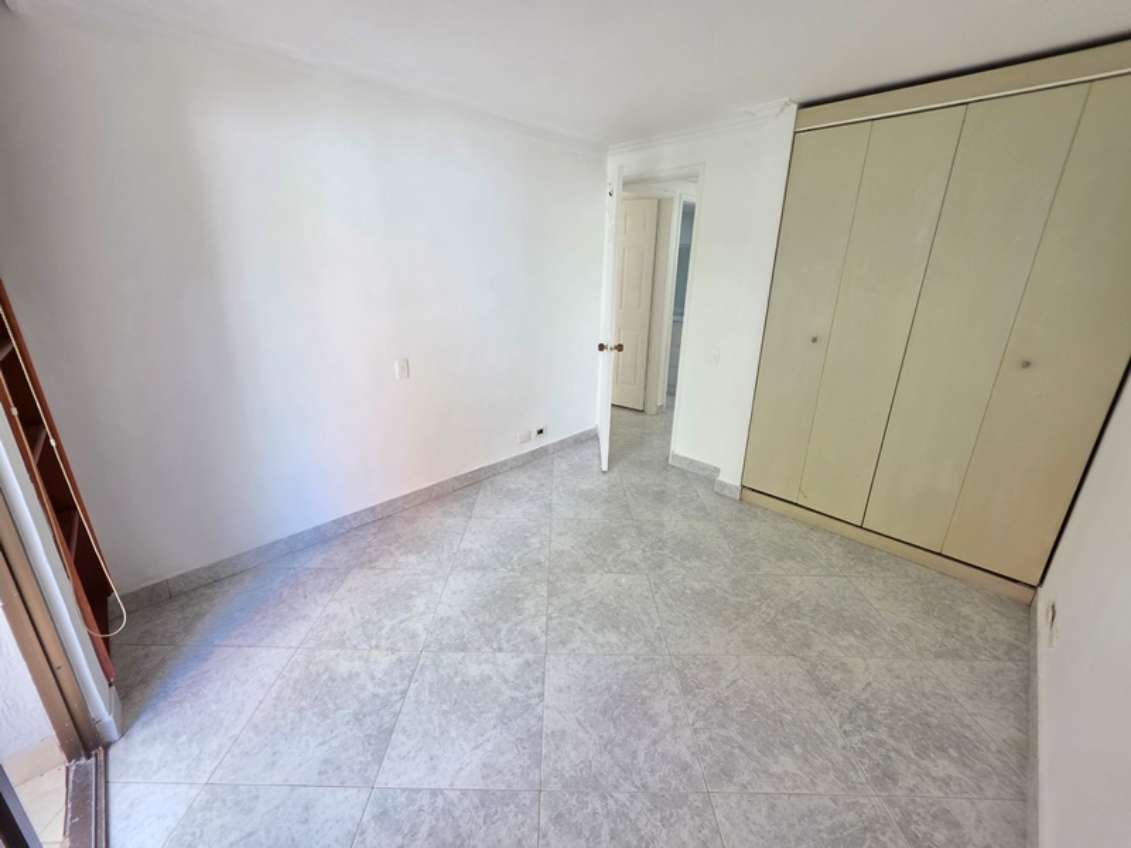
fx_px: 425
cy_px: 424
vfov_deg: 89.9
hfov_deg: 106.2
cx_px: 566
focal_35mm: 13
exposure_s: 1/120
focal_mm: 2.2
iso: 160
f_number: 1.9
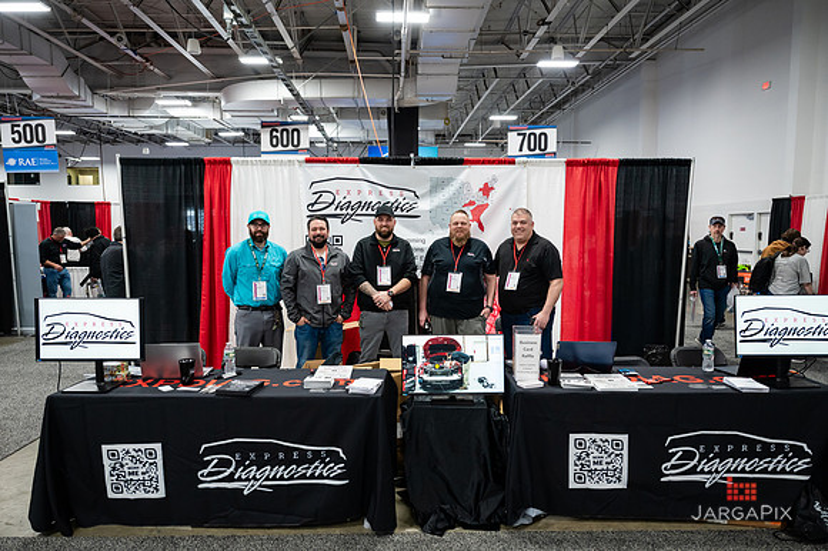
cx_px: 414
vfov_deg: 52.6
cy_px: 276
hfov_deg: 73.2
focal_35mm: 24
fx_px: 558
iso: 2500
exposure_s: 1/200
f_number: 3.2
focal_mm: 24
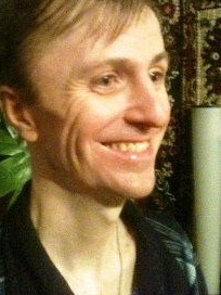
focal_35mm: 45
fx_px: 383
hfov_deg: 32.1
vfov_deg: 41.9
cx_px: 92
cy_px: 118
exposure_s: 1/10
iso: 1000
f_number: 2.8
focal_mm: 3.85
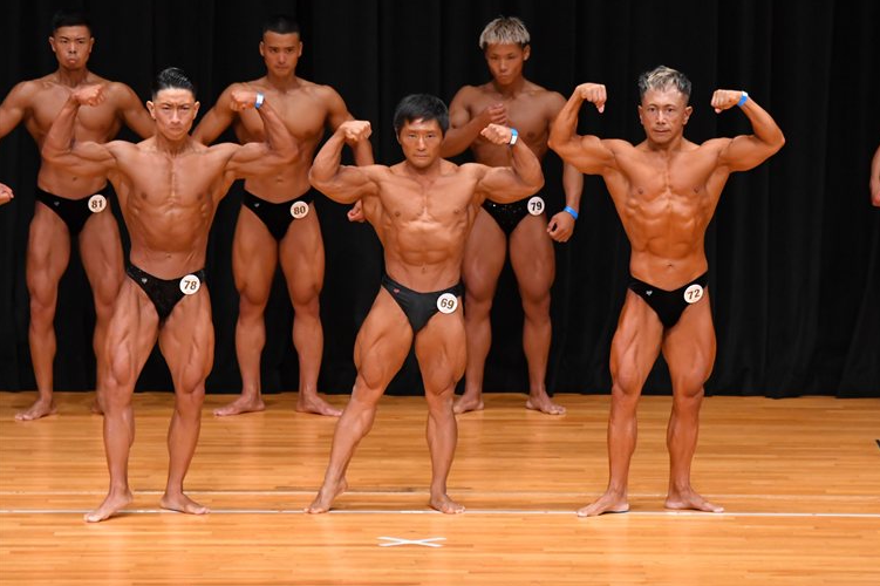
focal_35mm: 263
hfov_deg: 7.8
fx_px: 6426
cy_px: 291
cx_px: 451
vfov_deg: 5.2
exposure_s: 1/400
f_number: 5.6
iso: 4000
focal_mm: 170
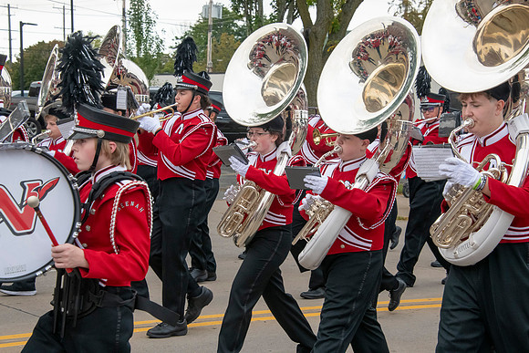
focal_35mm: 85
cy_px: 176
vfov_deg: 16.1
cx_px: 264
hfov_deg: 23.9
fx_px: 1249
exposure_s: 1/400
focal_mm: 85
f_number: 11
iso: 3200
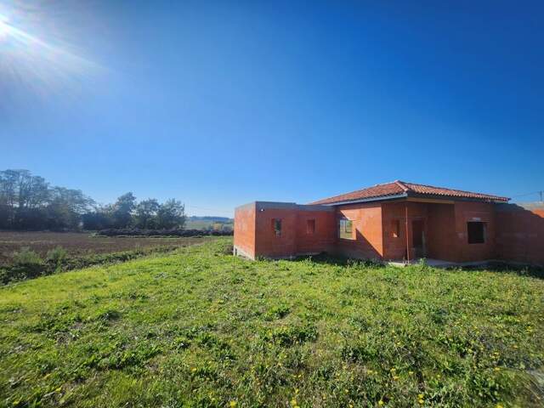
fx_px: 204
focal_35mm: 13
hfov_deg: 106.2
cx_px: 272
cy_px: 204
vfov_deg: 89.9
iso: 32
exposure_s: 1/1804
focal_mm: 1.7
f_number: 2.2
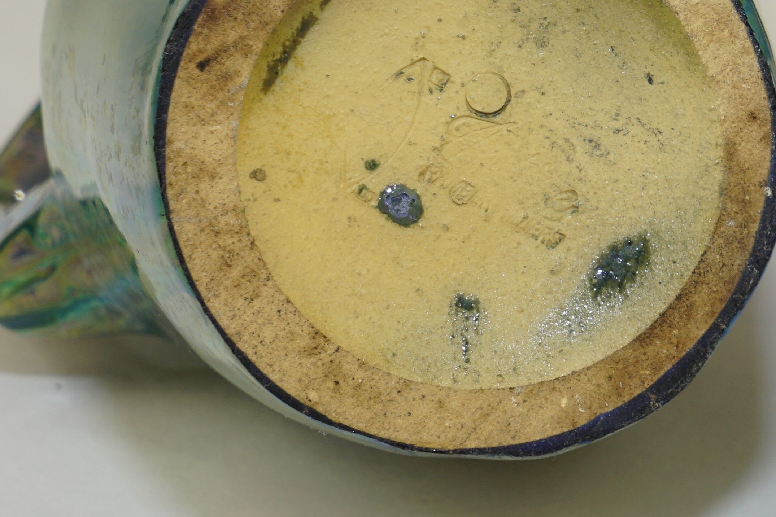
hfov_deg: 13.5
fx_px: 3211
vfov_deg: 9.2
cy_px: 85
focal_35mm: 149
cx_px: 879
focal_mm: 61
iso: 200
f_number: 14
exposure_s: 1/40
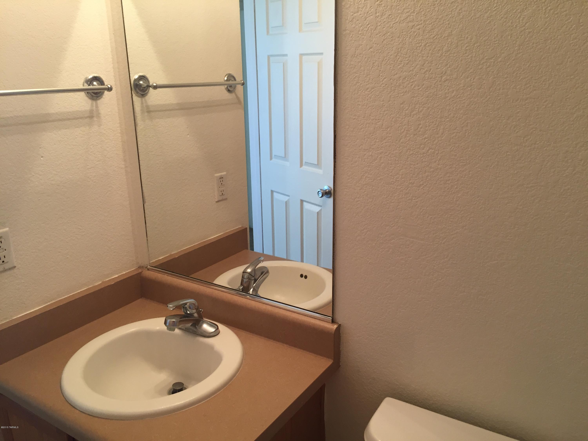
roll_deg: +1.0
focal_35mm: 29
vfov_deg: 48.2
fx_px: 493
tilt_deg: -15.0
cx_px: 294
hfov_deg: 61.7
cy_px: 220
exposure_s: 1/30
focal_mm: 4.15
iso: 64
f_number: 2.2
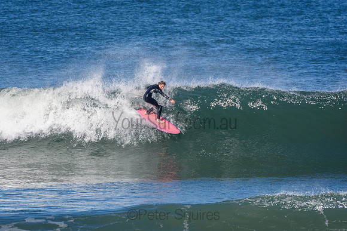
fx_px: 7231
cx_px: 174
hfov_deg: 2.7
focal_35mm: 750
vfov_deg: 1.8
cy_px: 116
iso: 360
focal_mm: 500
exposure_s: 1/2000
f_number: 5.6
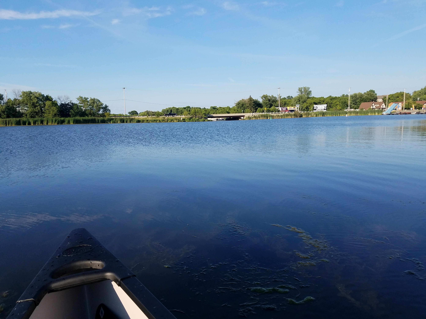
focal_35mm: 26
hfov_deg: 67.3
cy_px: 160
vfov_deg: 53.1
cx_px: 213
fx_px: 320
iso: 50
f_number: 1.7
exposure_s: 1/1808
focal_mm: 4.2
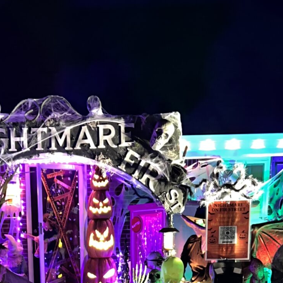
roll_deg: +1.0
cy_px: 490
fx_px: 740
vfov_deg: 17.9
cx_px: 72
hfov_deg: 21.5
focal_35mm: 80
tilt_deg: -16.6
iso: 200
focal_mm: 5.7
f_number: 1.5
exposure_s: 1/4
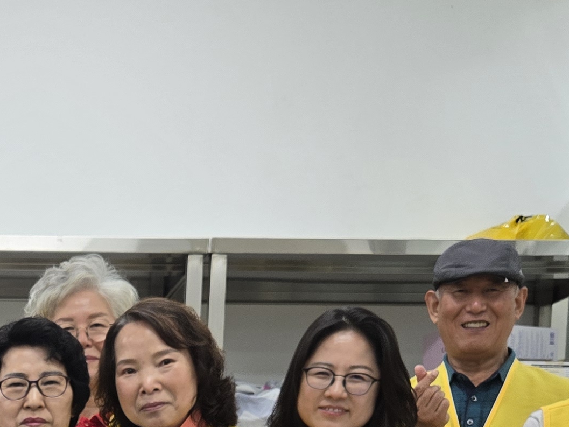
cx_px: -106
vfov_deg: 15.3
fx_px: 1430
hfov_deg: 21.0
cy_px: 693
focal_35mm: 87
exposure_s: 1/120
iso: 80
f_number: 1.8
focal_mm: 5.4
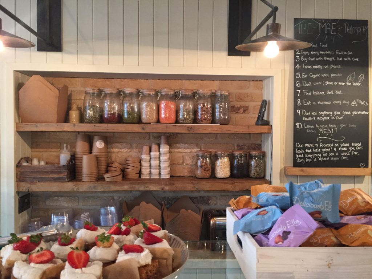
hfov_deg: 61.7
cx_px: 186
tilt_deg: -1.1
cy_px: 140
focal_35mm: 29
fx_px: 312
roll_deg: +0.1
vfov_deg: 48.2
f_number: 2.2
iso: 200
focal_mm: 4.15
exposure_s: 1/33
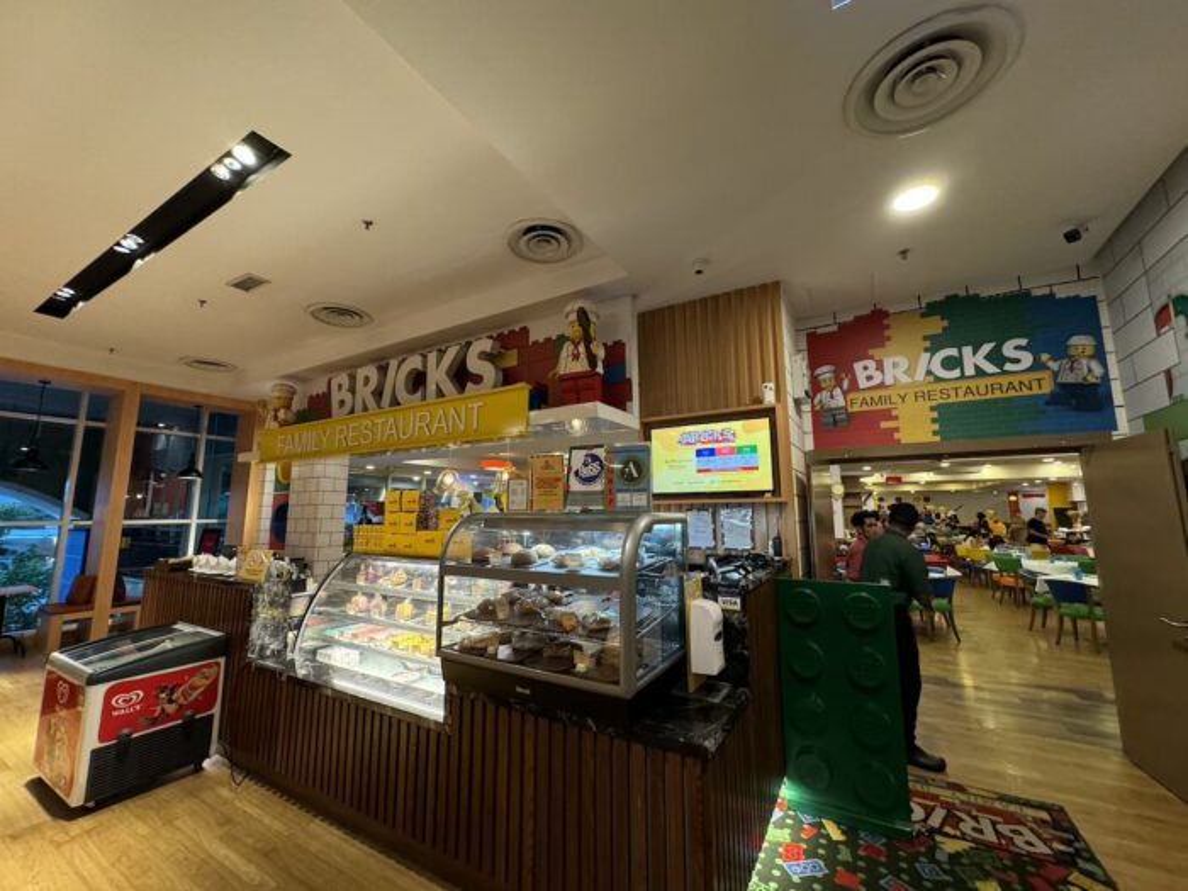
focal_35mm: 14
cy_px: 446
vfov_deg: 85.7
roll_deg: +0.1
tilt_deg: +7.7
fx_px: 480
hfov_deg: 102.1
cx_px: 594
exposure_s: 1/60
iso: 500
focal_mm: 2.22
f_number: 2.2
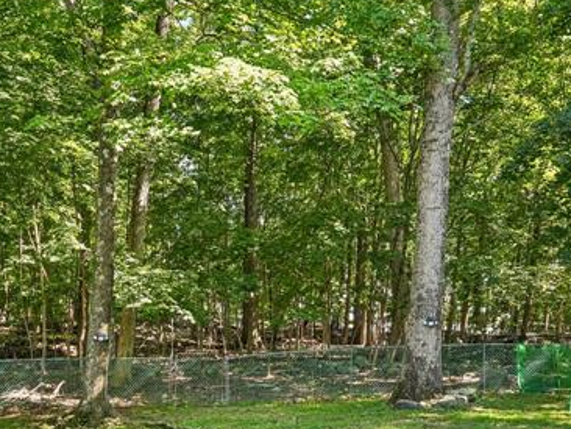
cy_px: 409
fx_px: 710
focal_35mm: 43
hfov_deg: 43.3
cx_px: 200
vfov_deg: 31.6
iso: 400
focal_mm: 16
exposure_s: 1/30
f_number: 8
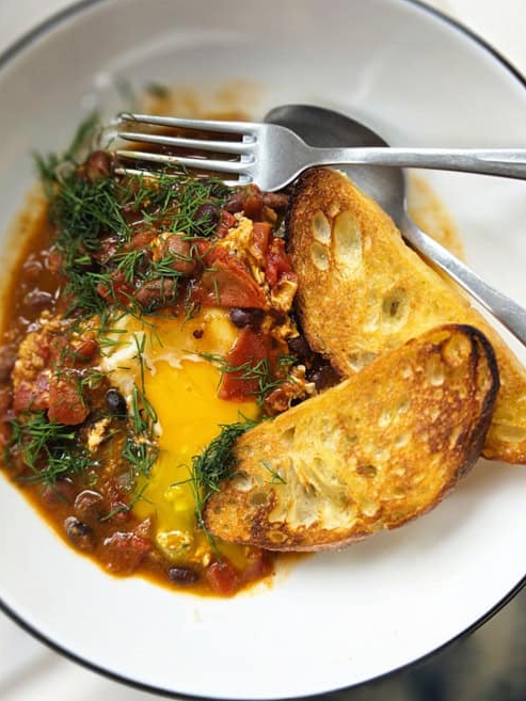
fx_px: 567
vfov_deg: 63.4
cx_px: 250
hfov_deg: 49.7
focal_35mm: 28
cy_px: 340
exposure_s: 1/180
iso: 64
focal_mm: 6.5
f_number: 1.4
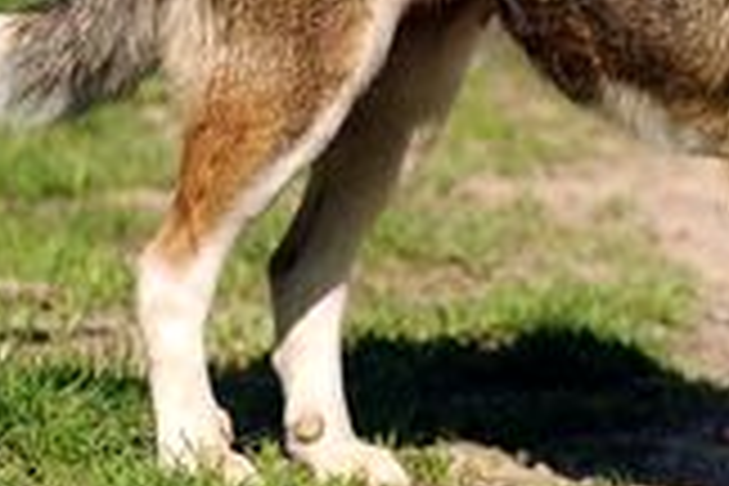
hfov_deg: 3.3
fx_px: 12837
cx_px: 522
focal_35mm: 634
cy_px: -29
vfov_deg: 2.2
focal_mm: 200
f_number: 5
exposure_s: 1/3200
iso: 250
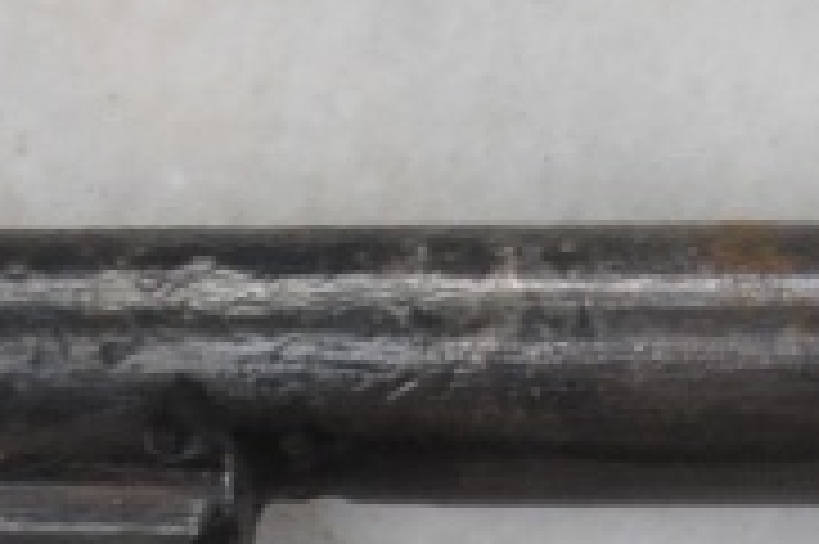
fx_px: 9001
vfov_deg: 3.5
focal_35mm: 396
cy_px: -61
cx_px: 1426
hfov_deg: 5.1
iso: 800
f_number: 10
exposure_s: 1/100
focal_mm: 40
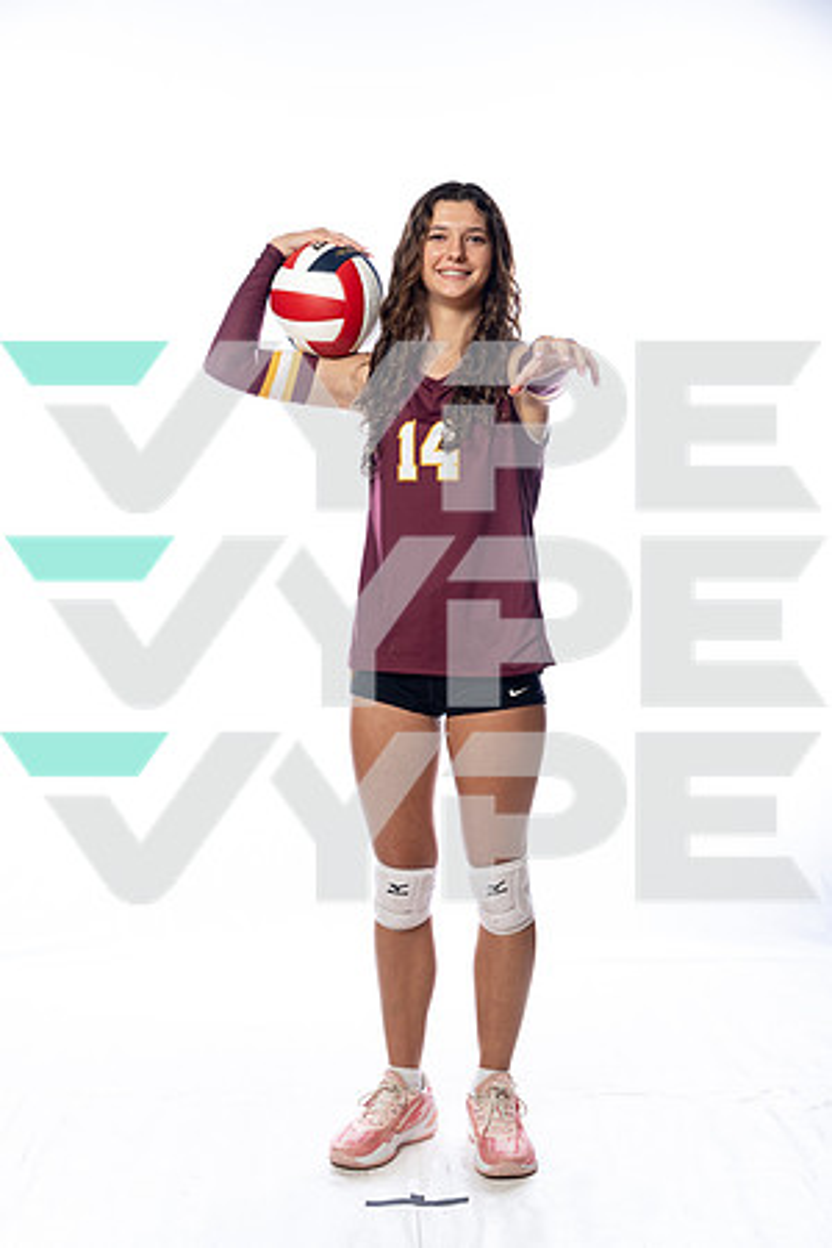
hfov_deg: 27.0
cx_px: 416
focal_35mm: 50
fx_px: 1733
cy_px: 624
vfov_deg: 39.6
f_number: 5.6
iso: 640
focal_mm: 50
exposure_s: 1/250
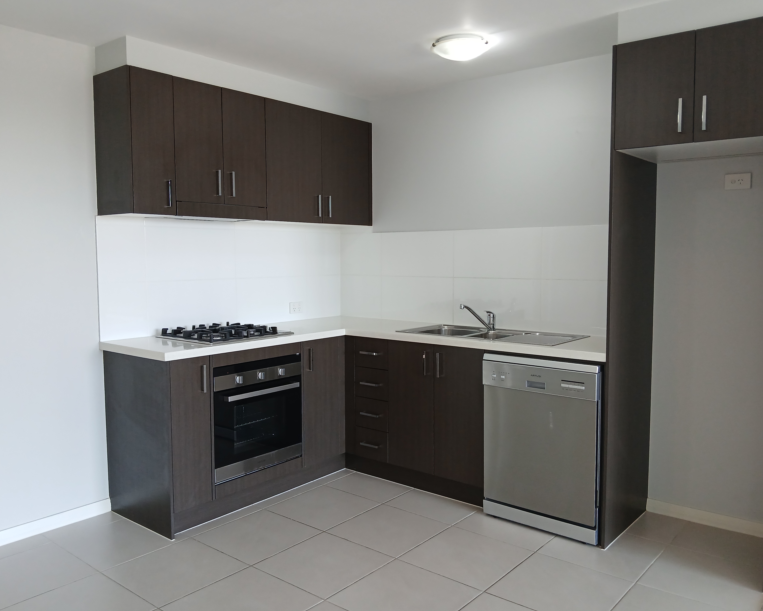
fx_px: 632
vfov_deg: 51.5
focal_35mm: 28
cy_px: 311
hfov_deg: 62.2
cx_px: 377
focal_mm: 3.98
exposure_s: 1/50
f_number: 1.8
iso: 125
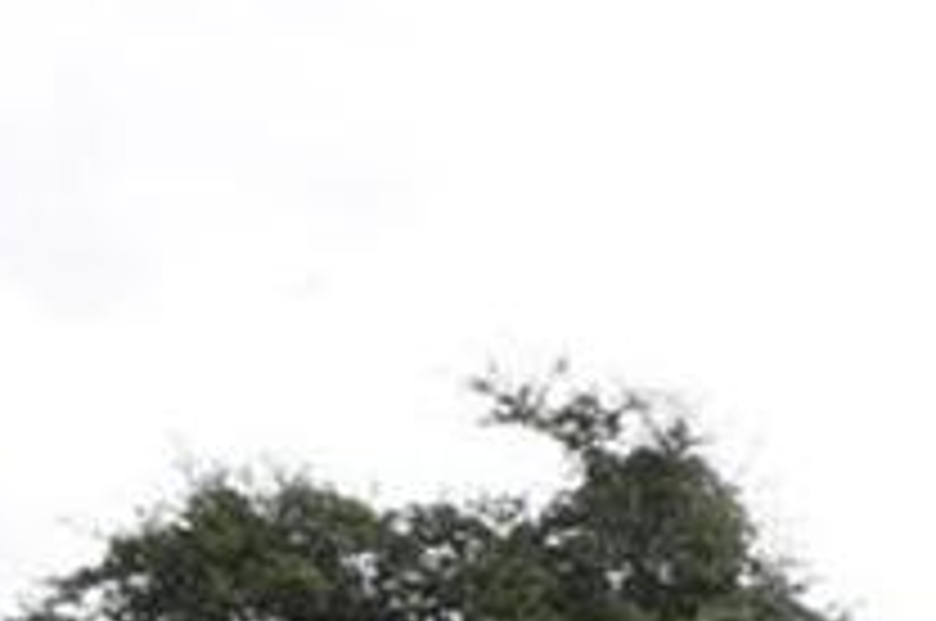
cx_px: 1386
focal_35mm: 74
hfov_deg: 22.6
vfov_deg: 15.7
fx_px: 1921
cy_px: 1116
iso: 800
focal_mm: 10
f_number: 11
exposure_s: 1/500
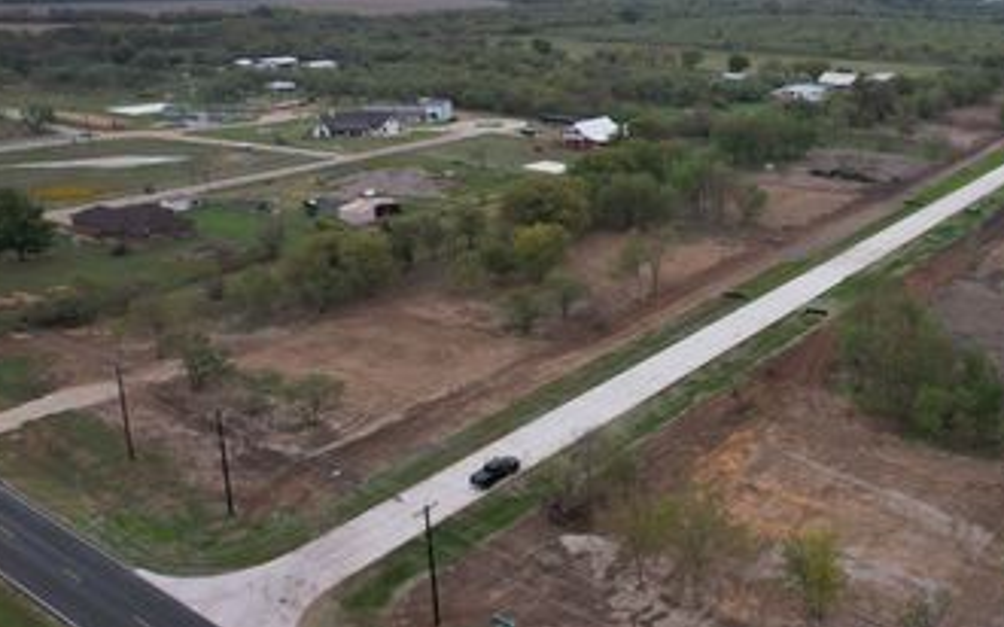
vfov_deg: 36.9
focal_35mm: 34
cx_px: 739
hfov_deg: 54.4
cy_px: 208
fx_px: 930
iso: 150
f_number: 2.8
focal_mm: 8.38
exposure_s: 1/125
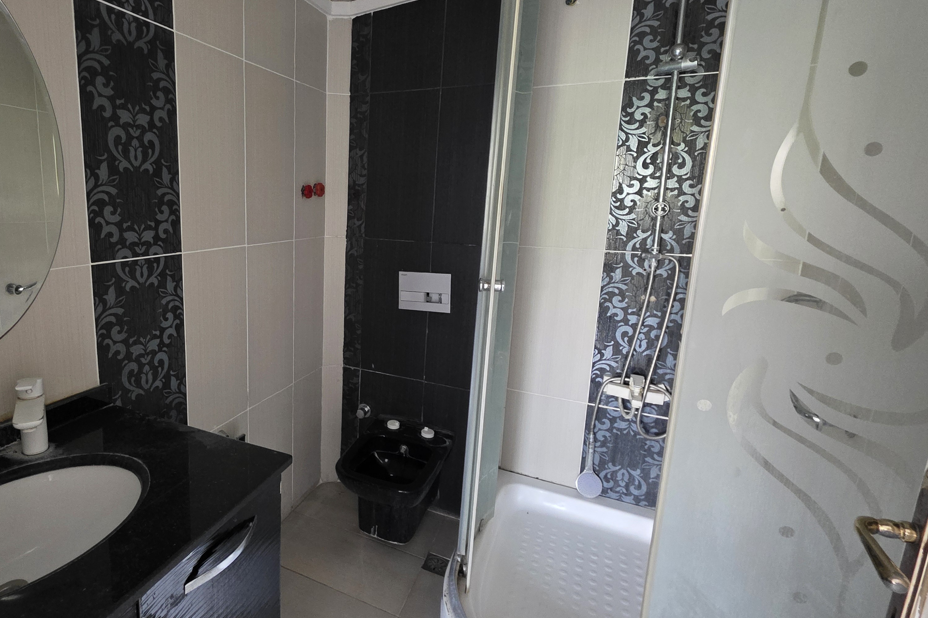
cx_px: 342
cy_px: 289
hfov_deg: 88.0
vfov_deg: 67.3
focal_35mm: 18
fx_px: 464
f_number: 1.9
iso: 800
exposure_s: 1/50
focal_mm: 2.2
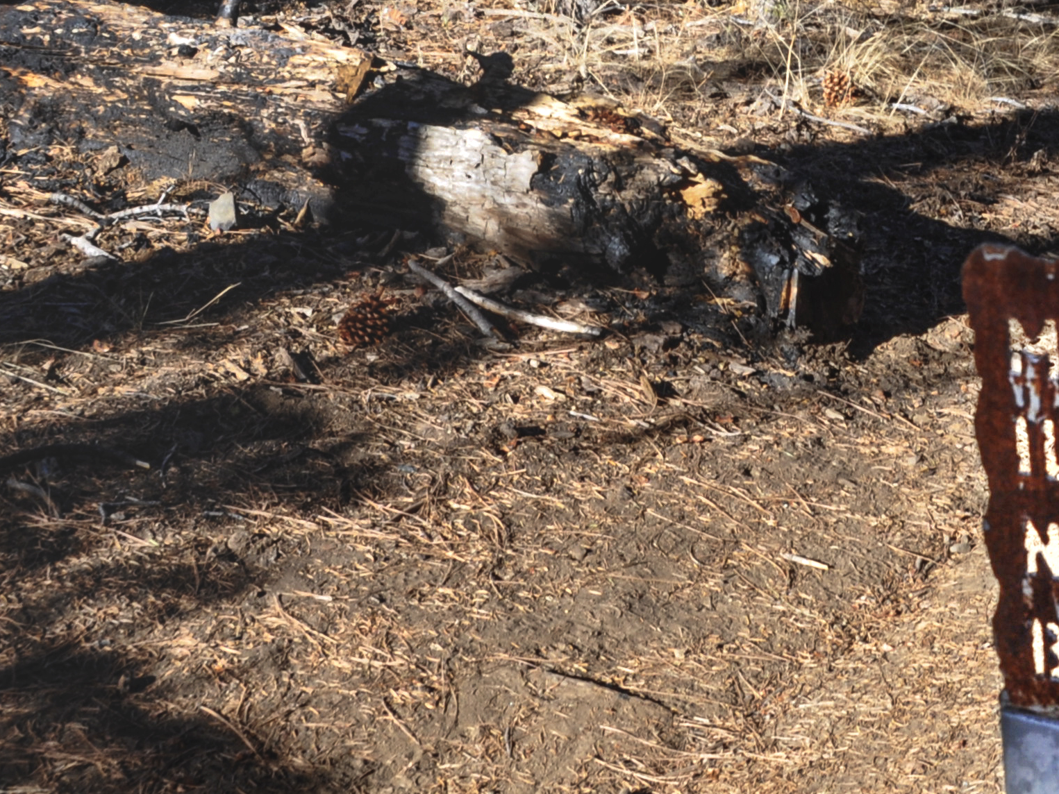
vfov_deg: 17.7
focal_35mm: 81
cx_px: 1012
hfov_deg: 23.3
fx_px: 2478
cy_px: -42
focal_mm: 20
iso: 200
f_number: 11
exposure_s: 1/125
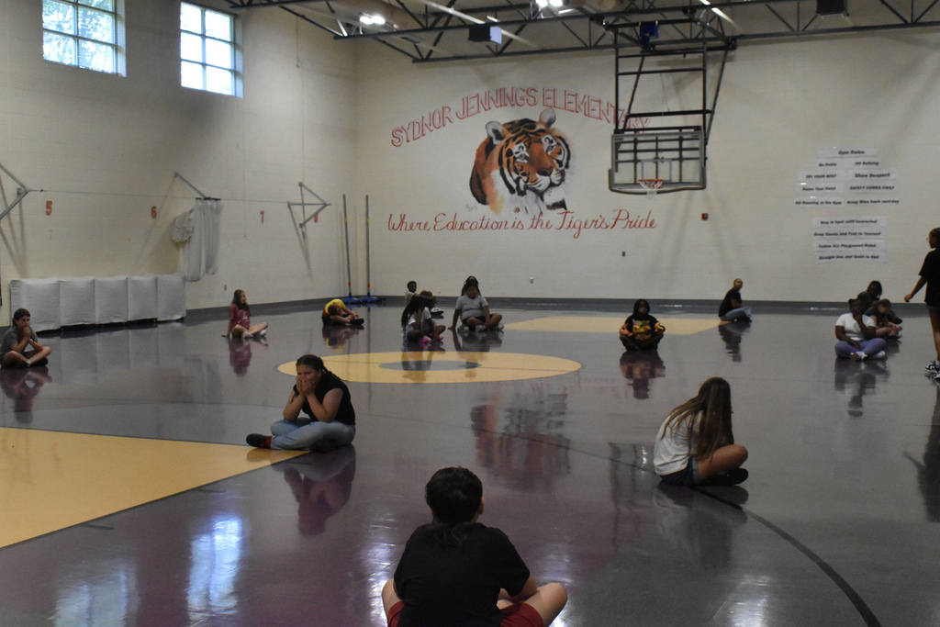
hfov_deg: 43.6
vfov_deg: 29.9
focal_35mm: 45
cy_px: 314
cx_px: 470
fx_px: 1175
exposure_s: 1/250
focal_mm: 30
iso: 6400
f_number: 8
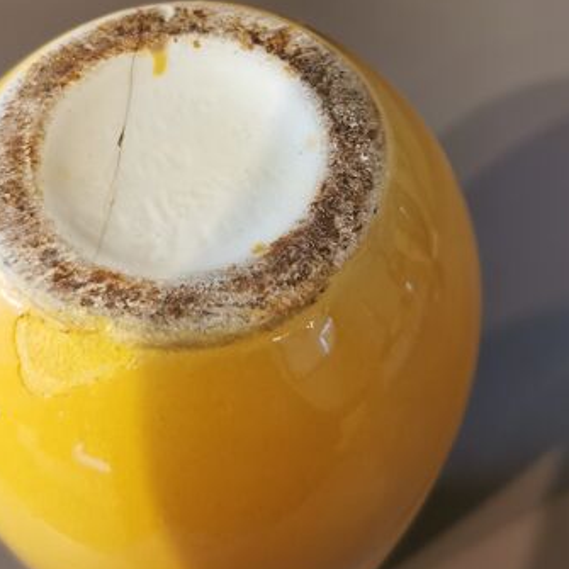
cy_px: 99
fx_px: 1060
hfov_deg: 30.0
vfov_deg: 29.2
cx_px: 255
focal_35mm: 57
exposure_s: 1/50
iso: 250
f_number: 1.6
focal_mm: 5.56
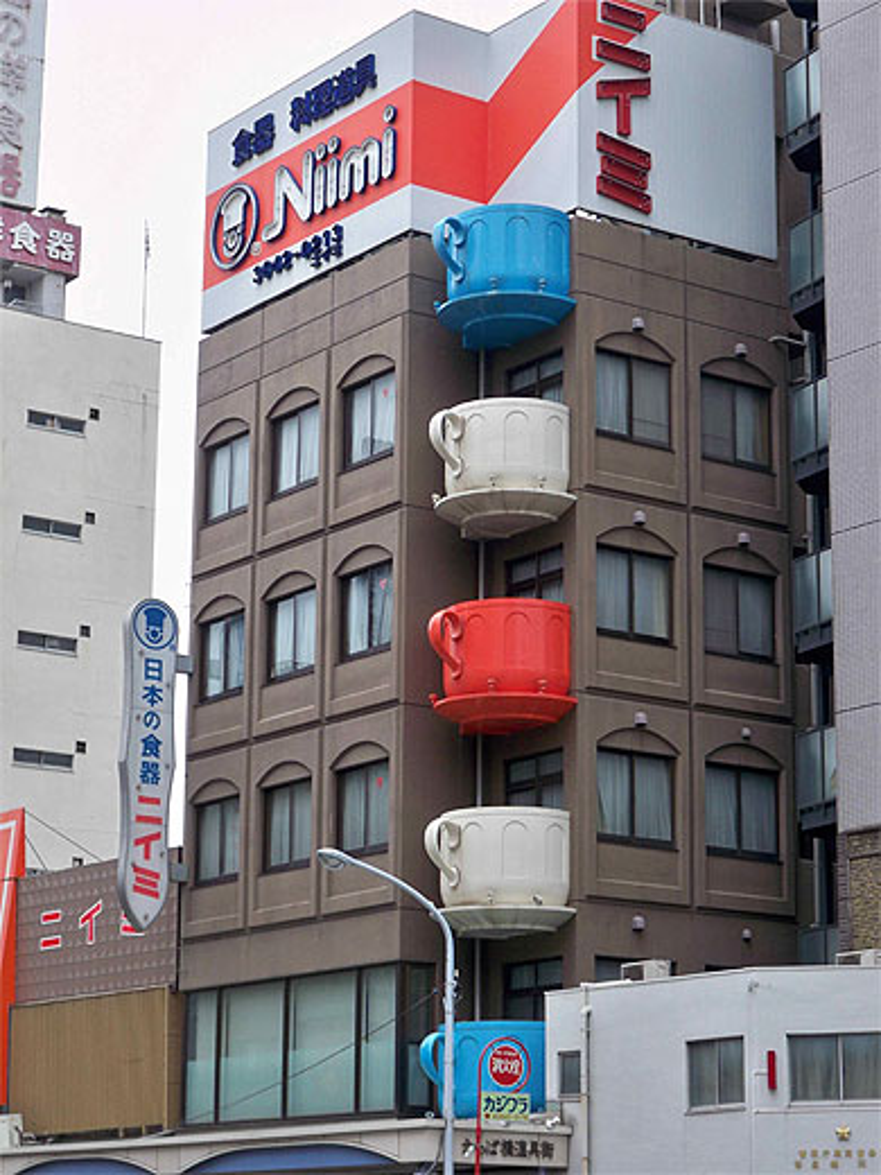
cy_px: 588
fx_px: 2884
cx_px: 440
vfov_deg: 23.0
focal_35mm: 85
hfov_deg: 17.4
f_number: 5.1
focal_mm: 15.1
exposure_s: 1/125
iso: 64
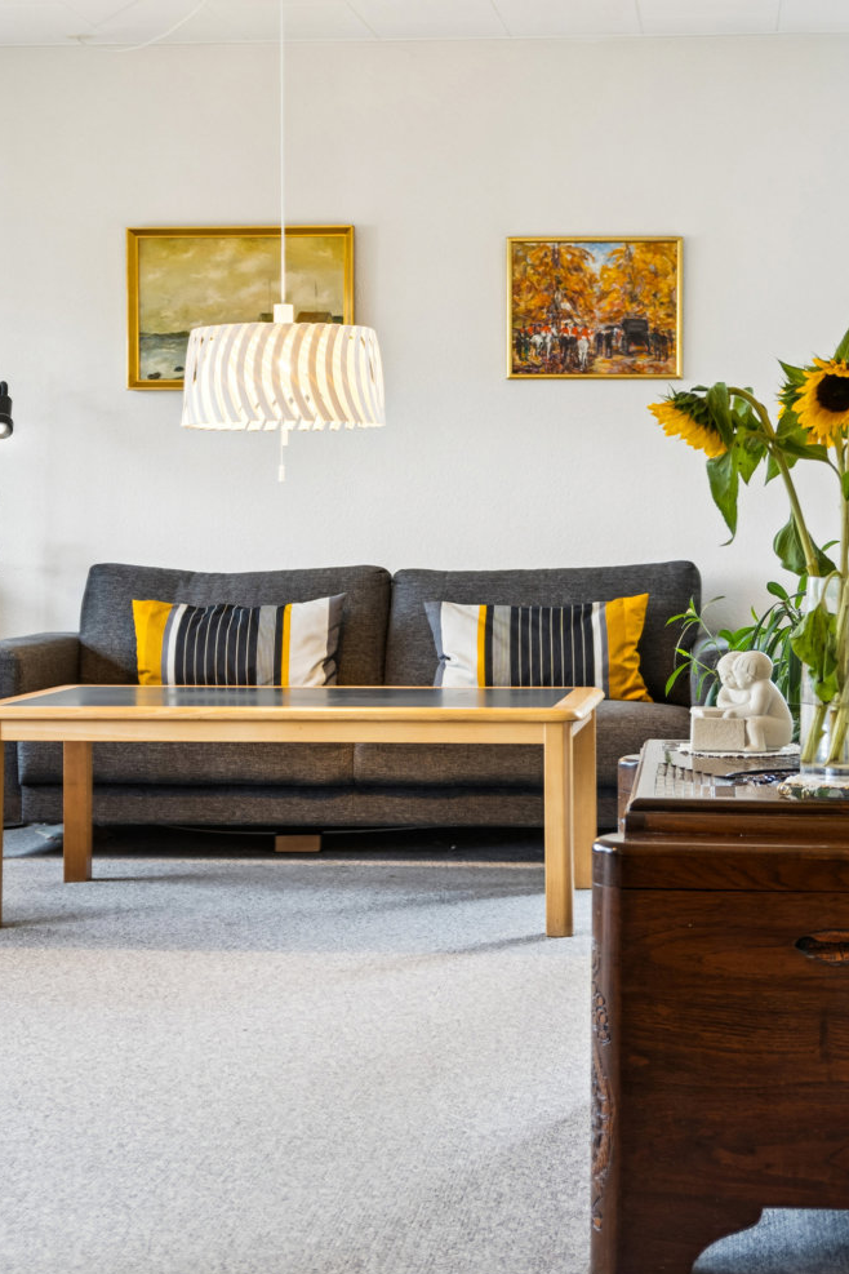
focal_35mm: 62
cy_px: 537
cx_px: 334
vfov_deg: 32.3
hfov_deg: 21.9
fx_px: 2193
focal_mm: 34
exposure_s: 1/6
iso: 200
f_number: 4
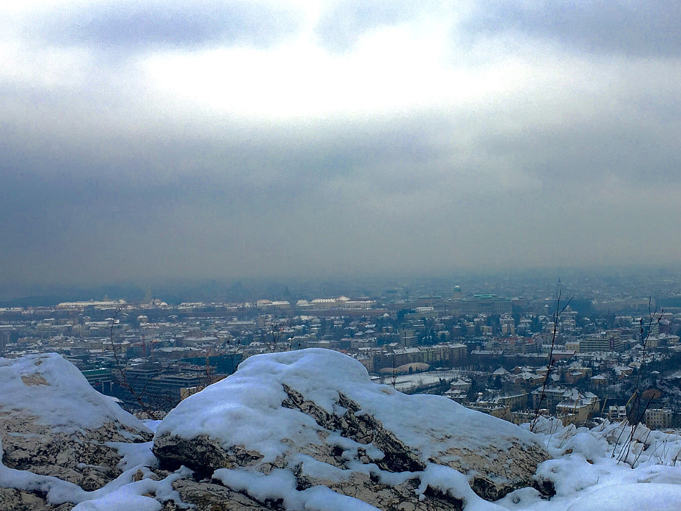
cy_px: 314
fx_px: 984
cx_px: 414
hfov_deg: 38.0
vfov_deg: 29.0
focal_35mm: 50
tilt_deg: -3.7
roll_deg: +1.9
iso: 25
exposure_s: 1/209
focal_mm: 4.15
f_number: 2.2
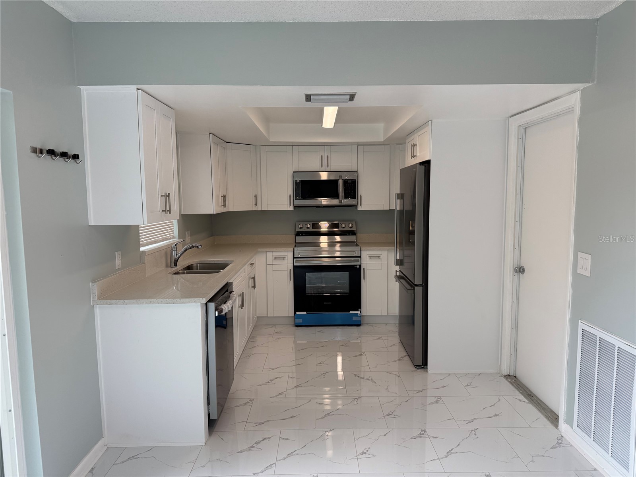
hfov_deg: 71.6
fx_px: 441
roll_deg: +0.1
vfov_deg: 56.8
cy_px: 238
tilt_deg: -5.2
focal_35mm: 24
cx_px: 318
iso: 200
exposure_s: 1/232
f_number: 1.78
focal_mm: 6.76
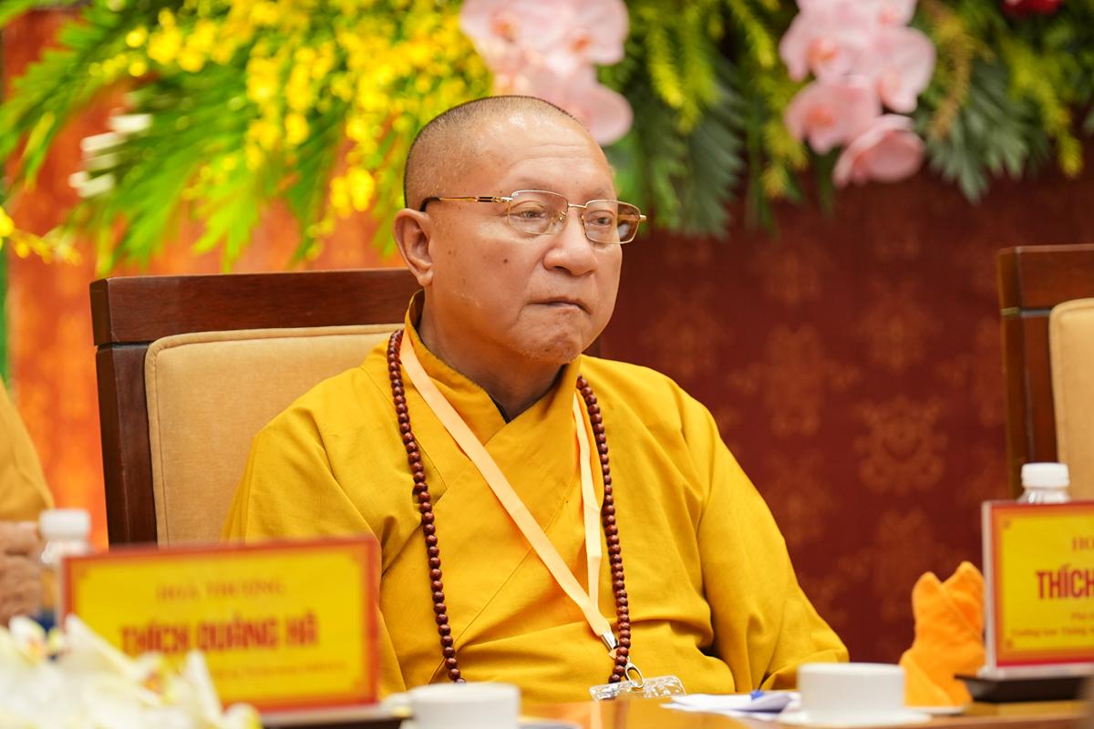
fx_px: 7779
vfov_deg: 5.4
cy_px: 364
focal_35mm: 256
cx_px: 547
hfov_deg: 8.0
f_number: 2.8
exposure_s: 1/125
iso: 1000
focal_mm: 171
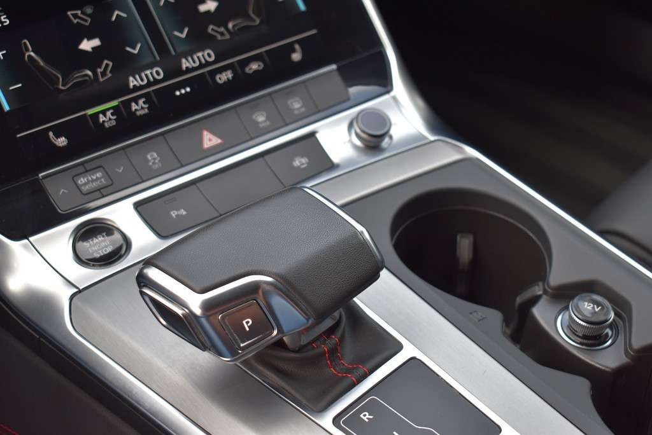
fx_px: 1033
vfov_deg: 23.8
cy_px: 218
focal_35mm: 57
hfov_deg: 35.0
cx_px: 326
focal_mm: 38
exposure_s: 1/160
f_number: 6.3
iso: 400
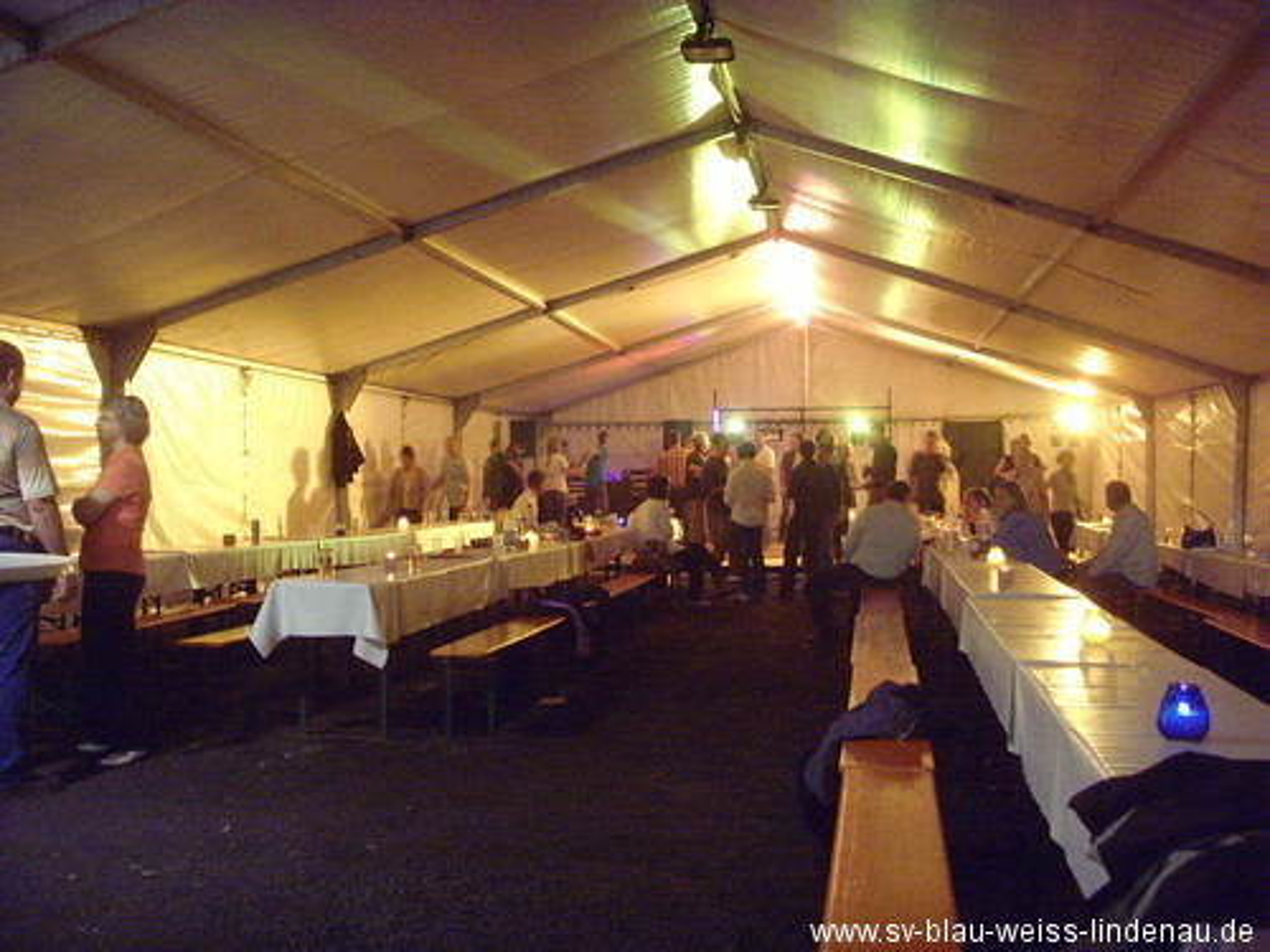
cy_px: 476
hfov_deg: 47.9
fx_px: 1431
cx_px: 635
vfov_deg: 36.8
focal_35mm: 39
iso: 200
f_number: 3.5
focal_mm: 6.6
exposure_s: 1
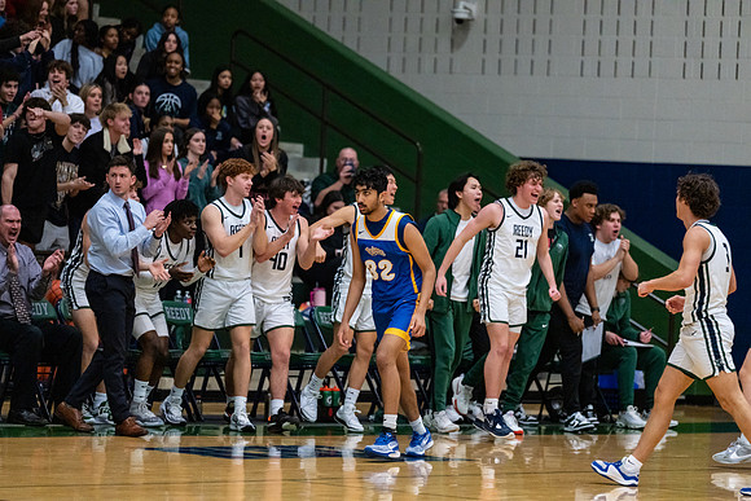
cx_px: 376
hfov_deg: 10.4
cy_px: 250
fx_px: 4110
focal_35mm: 197
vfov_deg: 7.0
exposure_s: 1/1000
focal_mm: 197
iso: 4000
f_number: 2.8
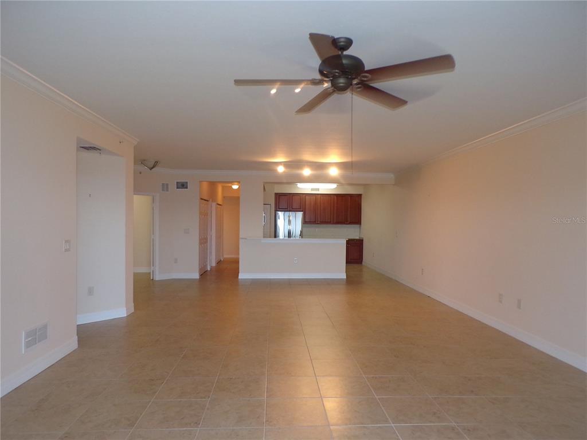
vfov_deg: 56.8
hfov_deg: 71.6
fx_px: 407
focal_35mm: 24
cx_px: 294
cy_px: 220
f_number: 3
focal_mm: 4.3
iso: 200
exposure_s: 1/34
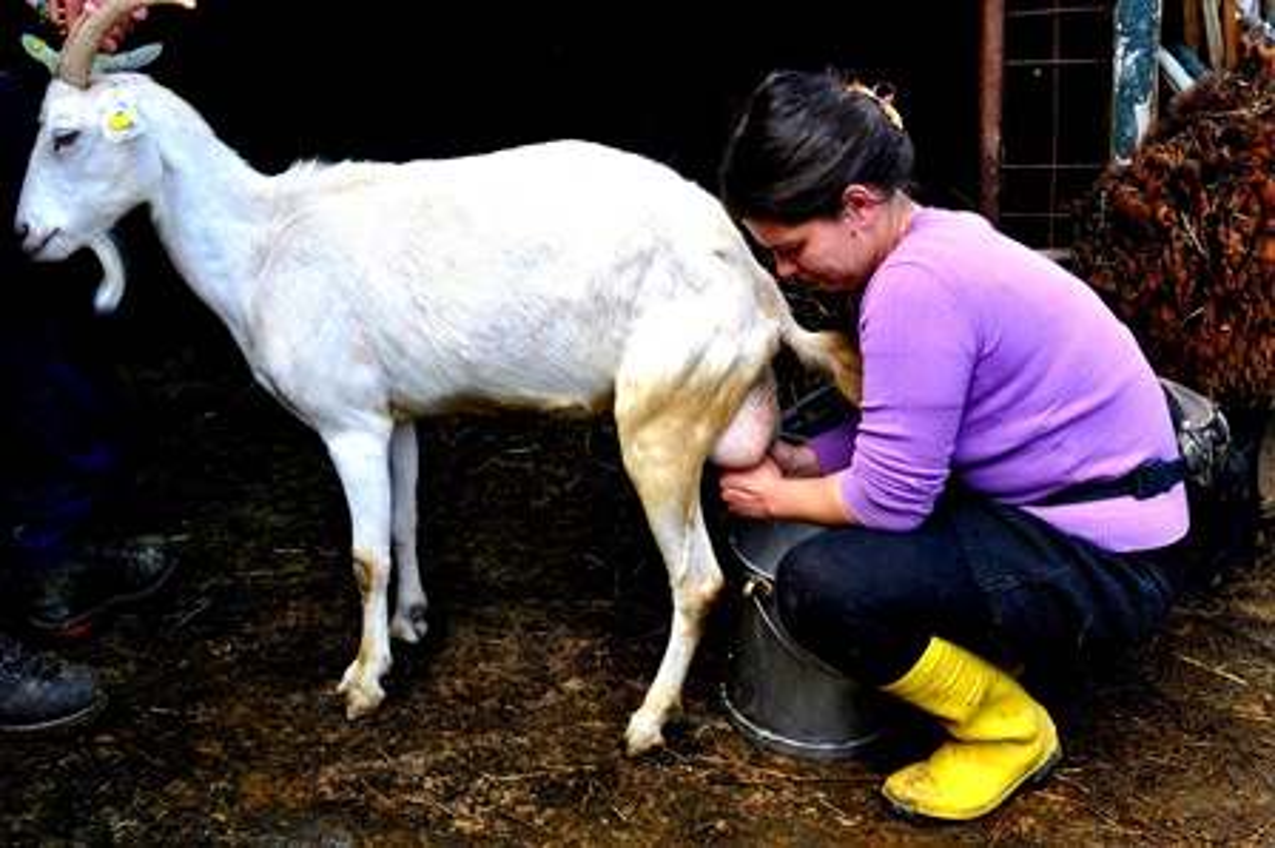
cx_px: 638
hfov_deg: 53.2
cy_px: 424
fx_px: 1274
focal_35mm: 36
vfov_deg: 36.8
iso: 200
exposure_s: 1/125
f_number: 5.6
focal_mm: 24
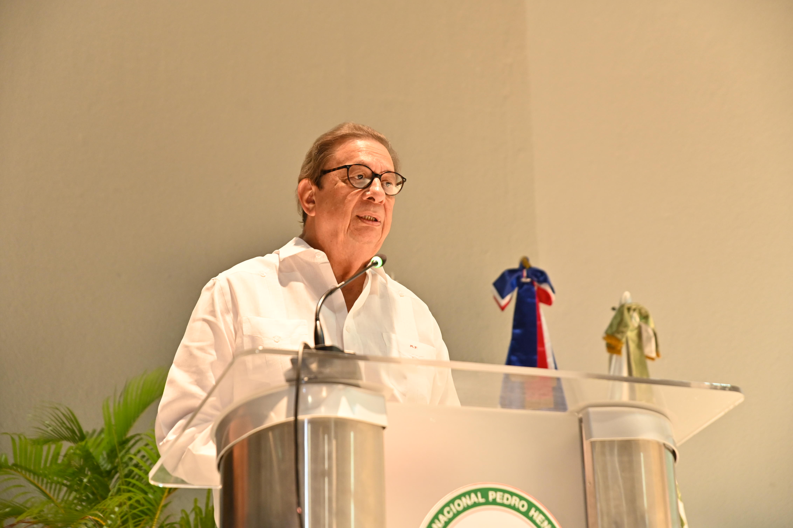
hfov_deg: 28.9
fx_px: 1541
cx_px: 396
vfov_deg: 19.4
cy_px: 264
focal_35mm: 70
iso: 2500
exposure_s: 1/100
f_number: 3.5
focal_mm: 70
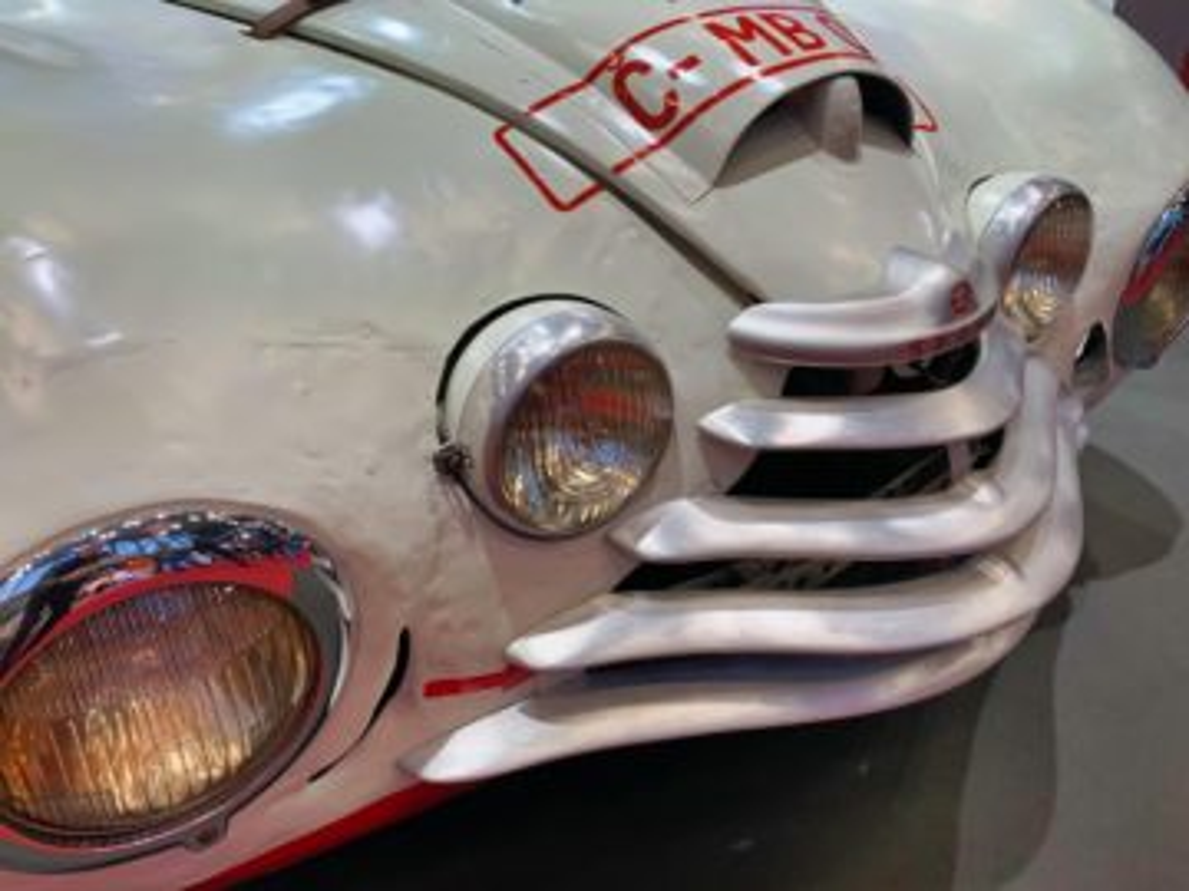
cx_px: 594
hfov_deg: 67.3
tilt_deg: -29.8
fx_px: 893
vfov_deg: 53.1
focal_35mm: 26
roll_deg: +0.9
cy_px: 446
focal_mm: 4.25
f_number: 1.8
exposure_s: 1/100
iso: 64
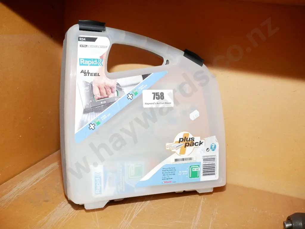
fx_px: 353
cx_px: 152
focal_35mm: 40
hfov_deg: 46.8
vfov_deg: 36.0
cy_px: 114
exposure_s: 1/125
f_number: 6.3
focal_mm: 20
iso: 3200
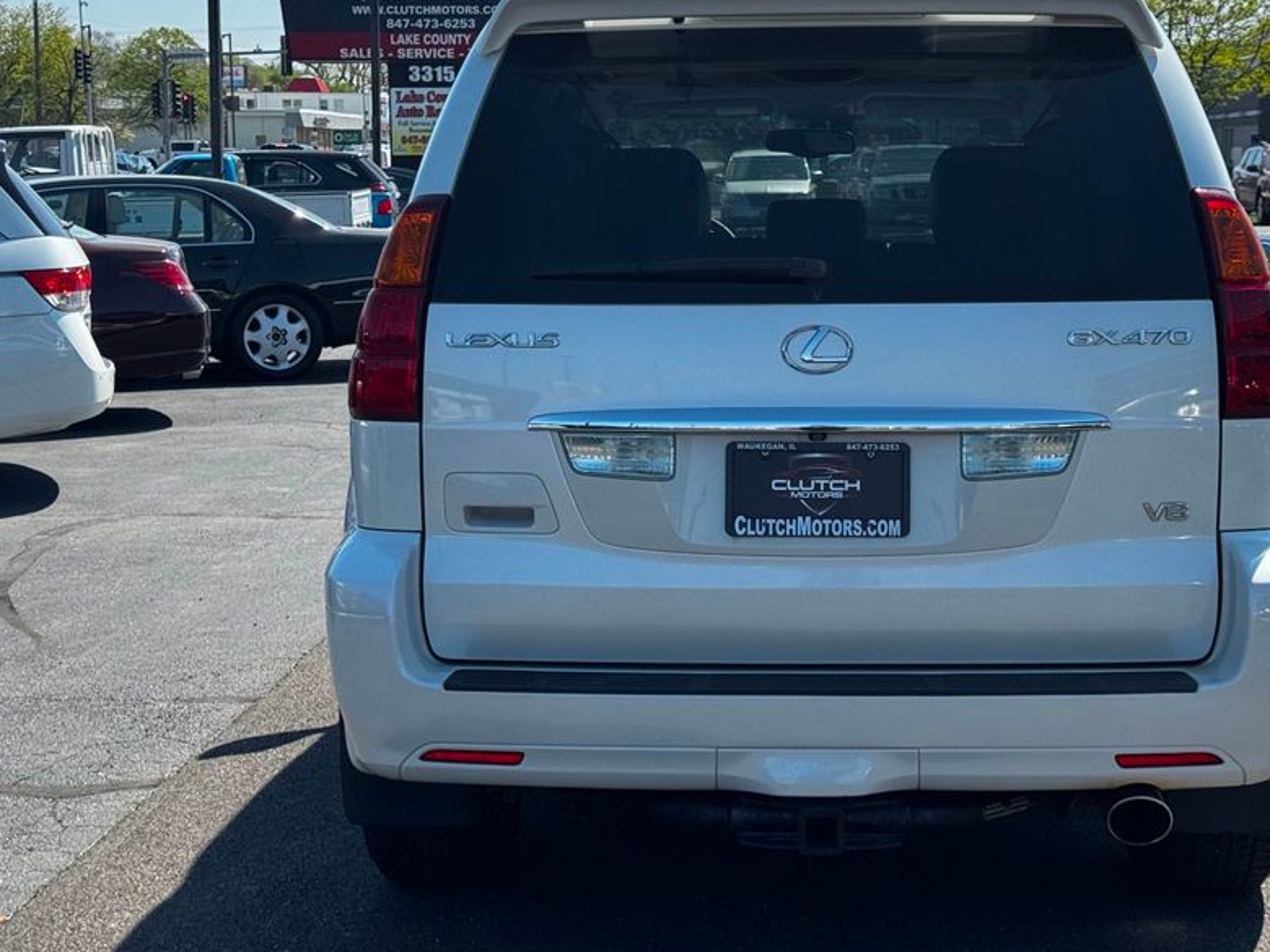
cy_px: 488
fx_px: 2311
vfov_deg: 23.3
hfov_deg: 30.7
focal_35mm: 63
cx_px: 720
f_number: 1.78
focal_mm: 6.76
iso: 64
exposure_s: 1/2833
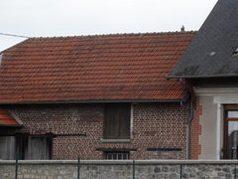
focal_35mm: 208
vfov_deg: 7.1
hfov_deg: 9.5
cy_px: 104
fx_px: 1430
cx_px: 119
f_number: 5.8
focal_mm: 22.5
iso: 100
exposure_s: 1/90
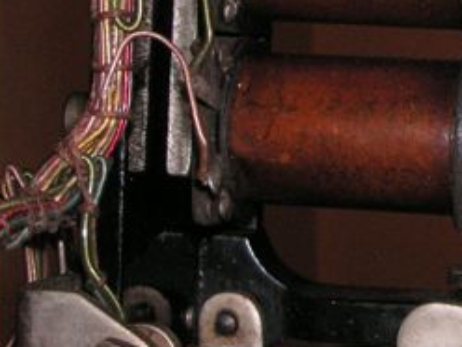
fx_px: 1308
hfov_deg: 18.8
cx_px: 579
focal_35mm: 98
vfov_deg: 14.9
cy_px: 39
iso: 160
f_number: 6.6
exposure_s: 1/45
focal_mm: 6.3
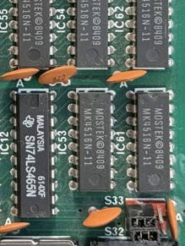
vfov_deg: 14.3
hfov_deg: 11.0
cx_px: -60
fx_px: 939
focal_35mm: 132
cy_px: -72
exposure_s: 1/154
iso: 80
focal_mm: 6.8
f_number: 1.8
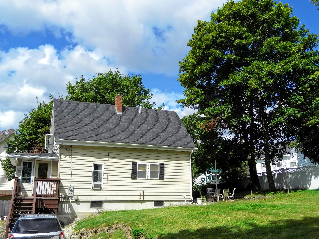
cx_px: 160
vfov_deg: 39.6
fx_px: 331
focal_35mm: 36
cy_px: 120
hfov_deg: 51.4
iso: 100
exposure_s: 1/1250
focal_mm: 6.4
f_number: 4
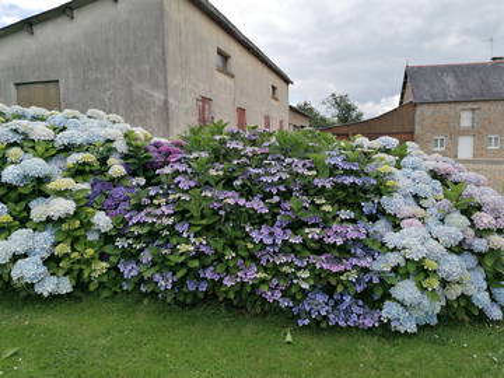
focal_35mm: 27
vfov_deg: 51.4
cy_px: 189
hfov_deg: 65.3
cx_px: 252
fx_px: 393
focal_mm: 4.75
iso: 50
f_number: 1.8
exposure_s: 1/669
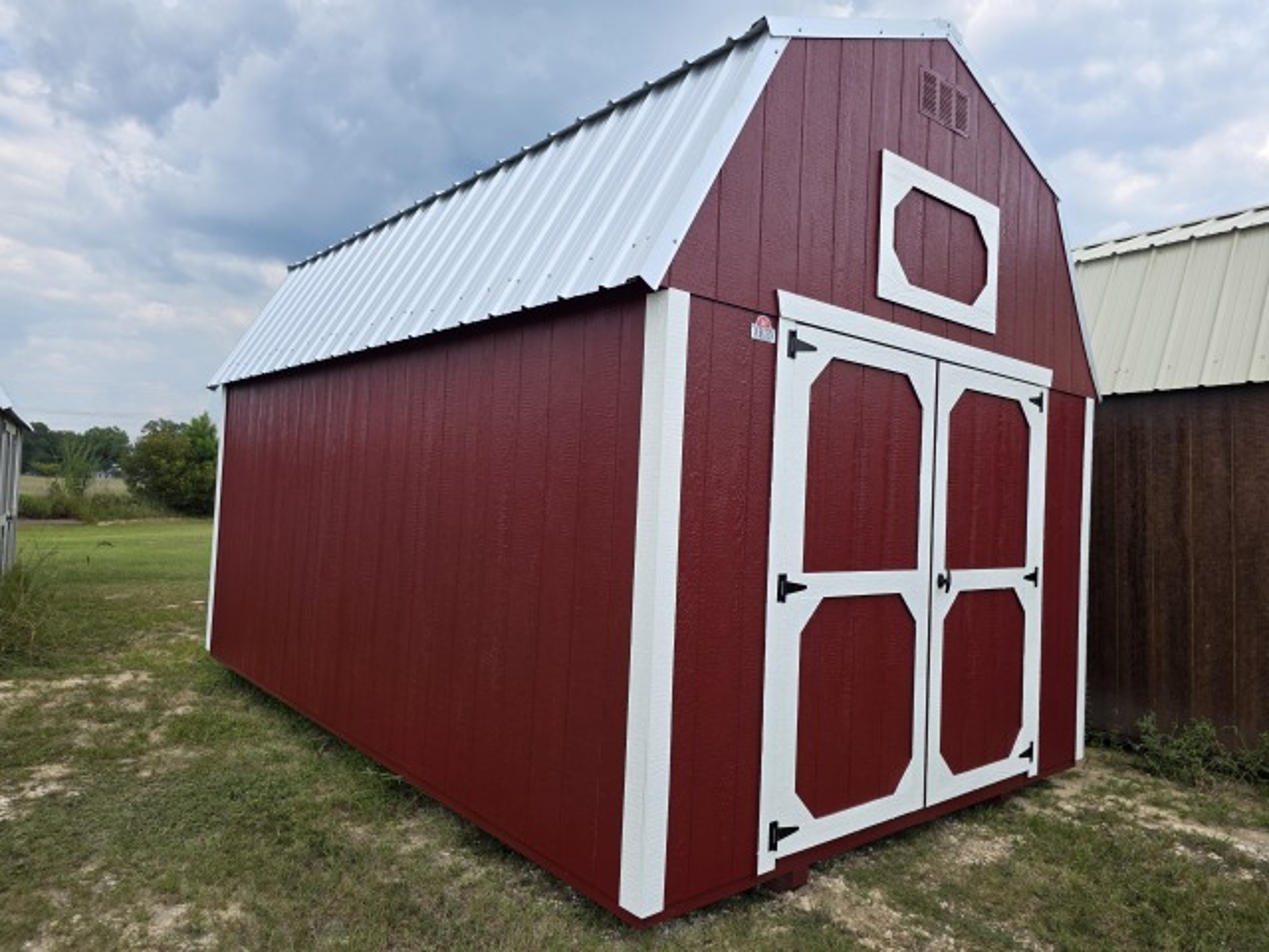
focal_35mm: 23
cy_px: 476
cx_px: 634
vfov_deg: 58.9
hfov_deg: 73.9
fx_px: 843
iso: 80
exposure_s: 1/3220
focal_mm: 6.3
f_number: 1.7
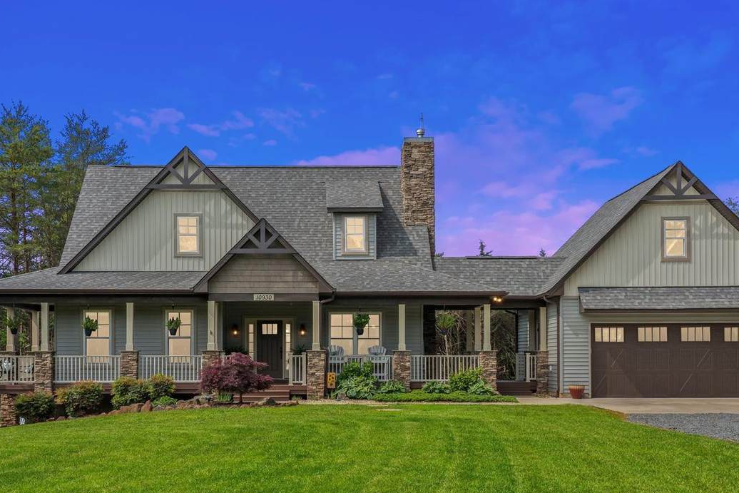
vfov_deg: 31.8
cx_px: 389
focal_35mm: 42
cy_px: 304
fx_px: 862
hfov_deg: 46.4
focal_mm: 34
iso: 500
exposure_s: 1/400
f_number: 11
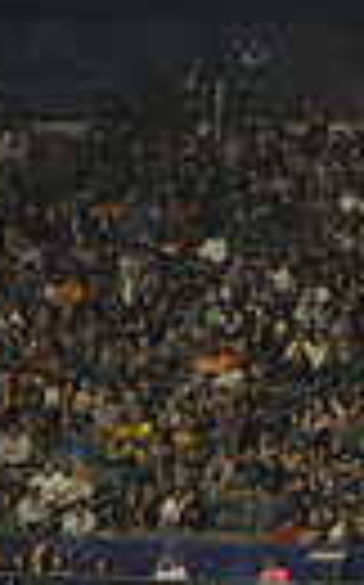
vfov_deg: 4.4
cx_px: 1020
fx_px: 7620
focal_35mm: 479
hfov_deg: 2.7
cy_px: 27
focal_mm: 105
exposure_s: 1/1000
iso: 1250
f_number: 2.8
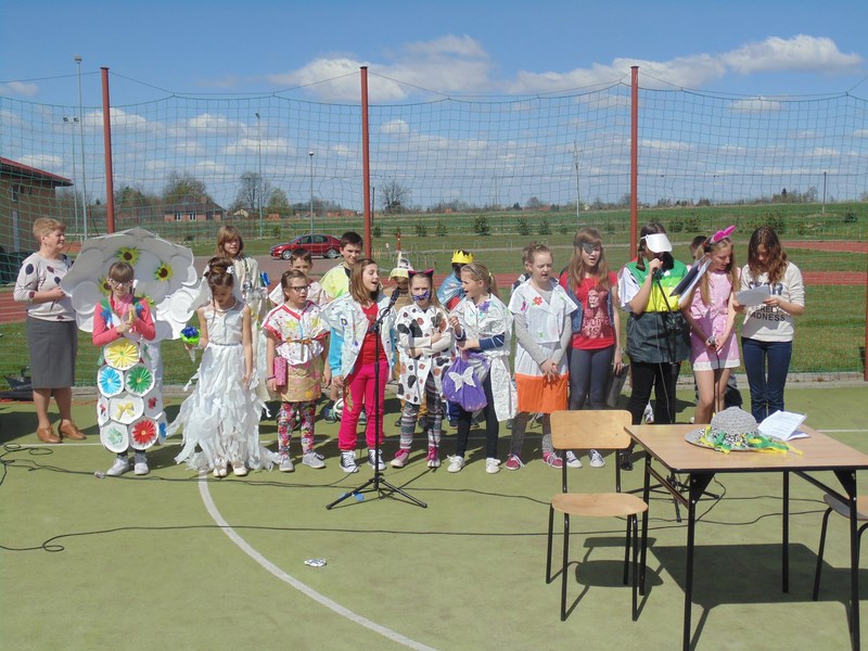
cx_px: 434
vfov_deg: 35.1
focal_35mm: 41
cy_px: 326
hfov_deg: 45.8
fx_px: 1028
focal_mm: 7.4
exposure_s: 1/160
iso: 80
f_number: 11.3
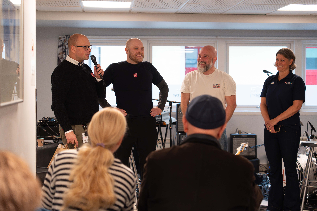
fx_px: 643
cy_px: 106
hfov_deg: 27.7
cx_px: 158
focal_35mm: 73
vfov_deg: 18.7
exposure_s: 1/200
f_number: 4
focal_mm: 73
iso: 5000
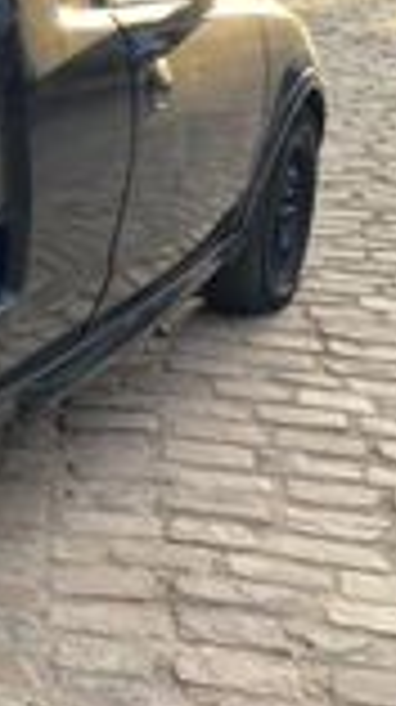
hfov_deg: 12.0
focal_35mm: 85
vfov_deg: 24.9
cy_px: 238
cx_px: -490
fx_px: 1591
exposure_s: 1/121
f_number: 1.8
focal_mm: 4.25
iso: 40
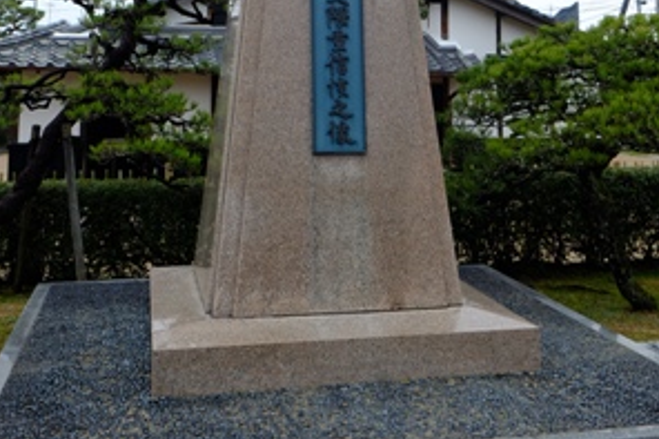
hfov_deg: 41.9
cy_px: -27
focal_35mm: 47
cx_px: 328
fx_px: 860
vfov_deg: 26.6
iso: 400
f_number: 4.5
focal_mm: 20.5
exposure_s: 1/125
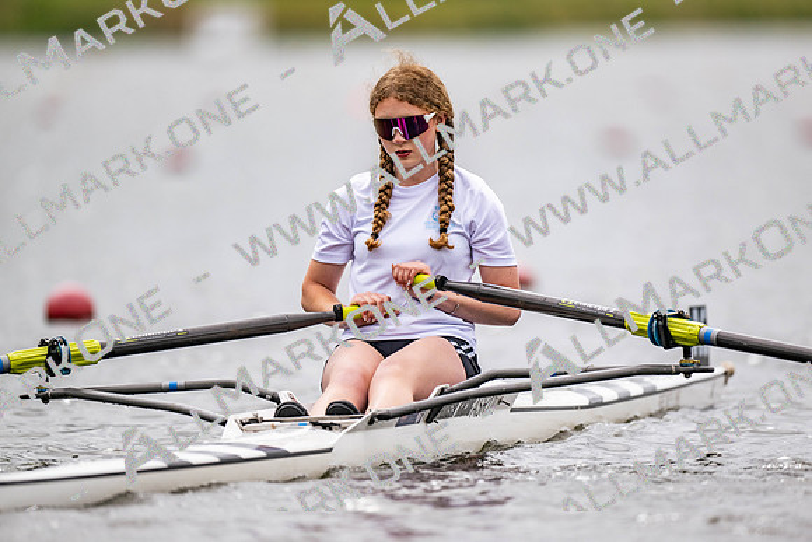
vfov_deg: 2.3
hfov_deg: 3.4
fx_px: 13536
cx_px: 406
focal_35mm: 600
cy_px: 271
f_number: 4
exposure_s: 1/2500
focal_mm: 600
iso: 250
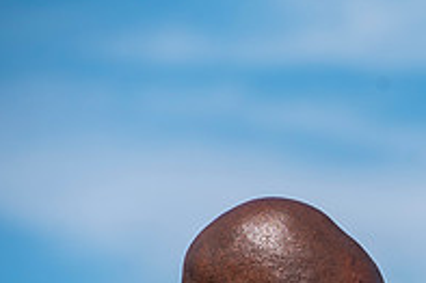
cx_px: 605
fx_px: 6964
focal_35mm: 589
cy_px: 389
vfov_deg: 2.3
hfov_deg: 3.5
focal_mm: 200
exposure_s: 1/800
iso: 125
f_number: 6.3
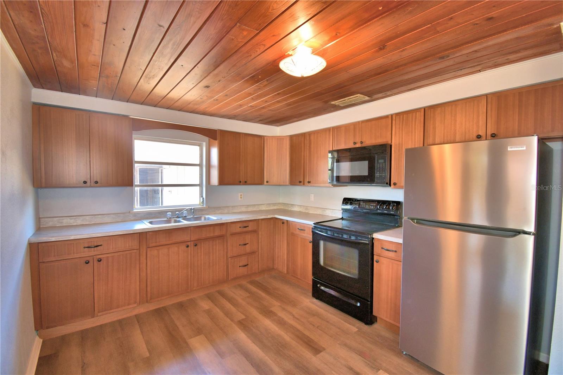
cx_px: 282
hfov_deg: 100.4
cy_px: 188
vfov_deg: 77.3
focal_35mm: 15
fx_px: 235
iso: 200
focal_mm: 10
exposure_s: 1/40
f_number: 4.5
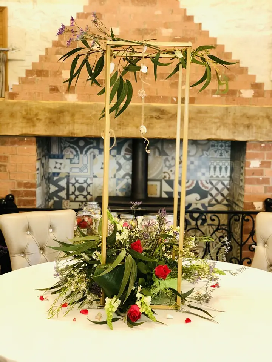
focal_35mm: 52
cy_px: 181
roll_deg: -0.4
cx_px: 136
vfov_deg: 36.8
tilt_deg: -5.3
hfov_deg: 28.0
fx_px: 545
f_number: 2.4
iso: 160
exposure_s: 1/14
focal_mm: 6
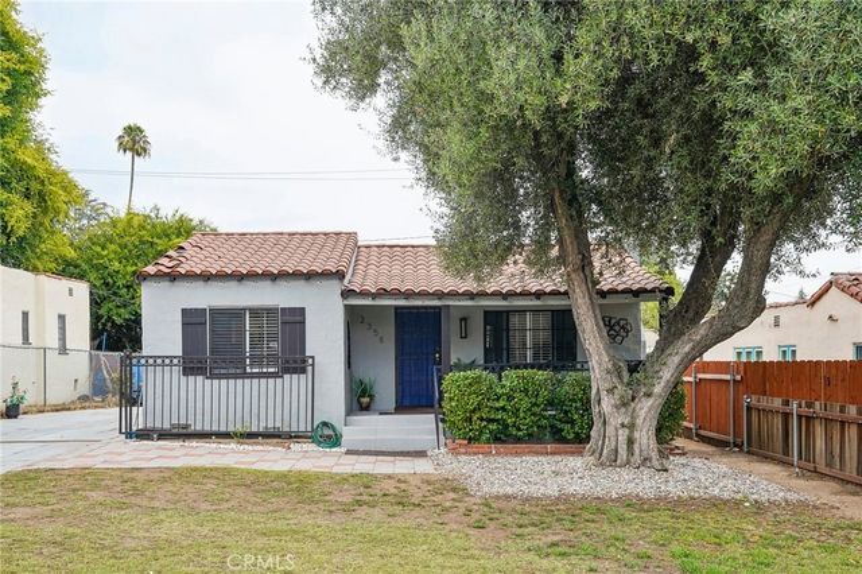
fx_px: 790
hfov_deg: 57.2
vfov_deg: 39.9
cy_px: 287
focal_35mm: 33
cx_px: 431
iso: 400
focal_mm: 33
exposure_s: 1/200
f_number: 8
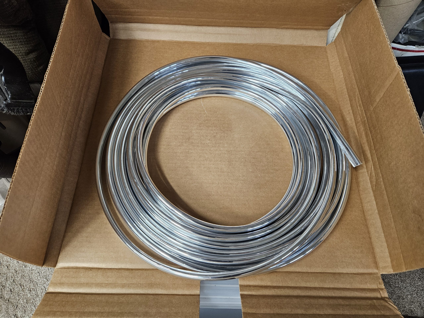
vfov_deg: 58.9
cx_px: 212
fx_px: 282
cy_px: 159
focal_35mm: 23
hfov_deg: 73.9
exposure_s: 1/120
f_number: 1.8
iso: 400
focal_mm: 5.4
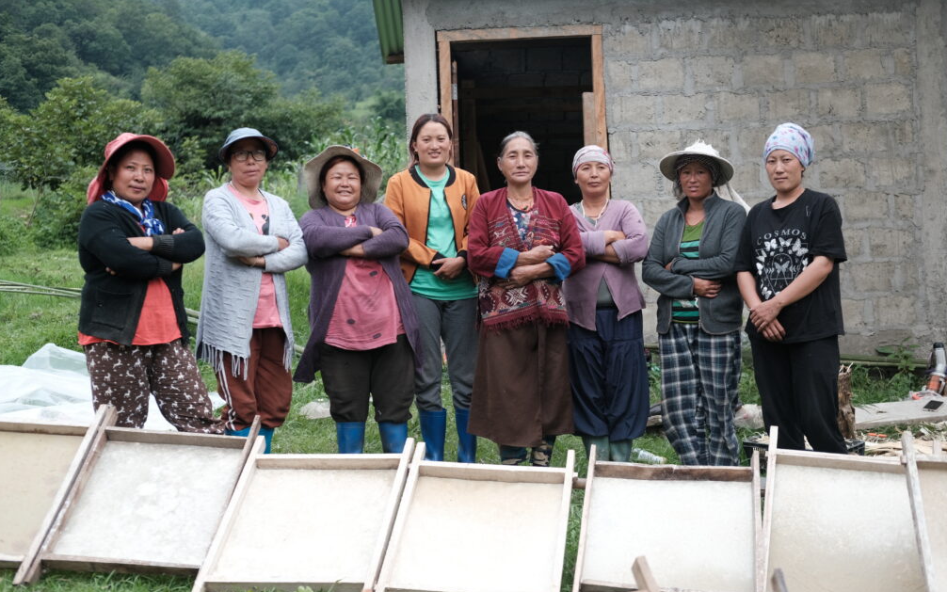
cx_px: 473
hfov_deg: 36.9
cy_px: 290
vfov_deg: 23.6
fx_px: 1420
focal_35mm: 55
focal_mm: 35
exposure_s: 1/400
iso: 160
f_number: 2.8
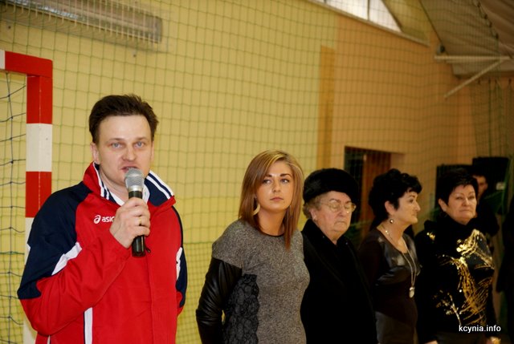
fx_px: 1073
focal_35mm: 75
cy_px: 172
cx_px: 257
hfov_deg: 26.9
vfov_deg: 18.2
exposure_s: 1/125
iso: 400
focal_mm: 50
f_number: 2.8
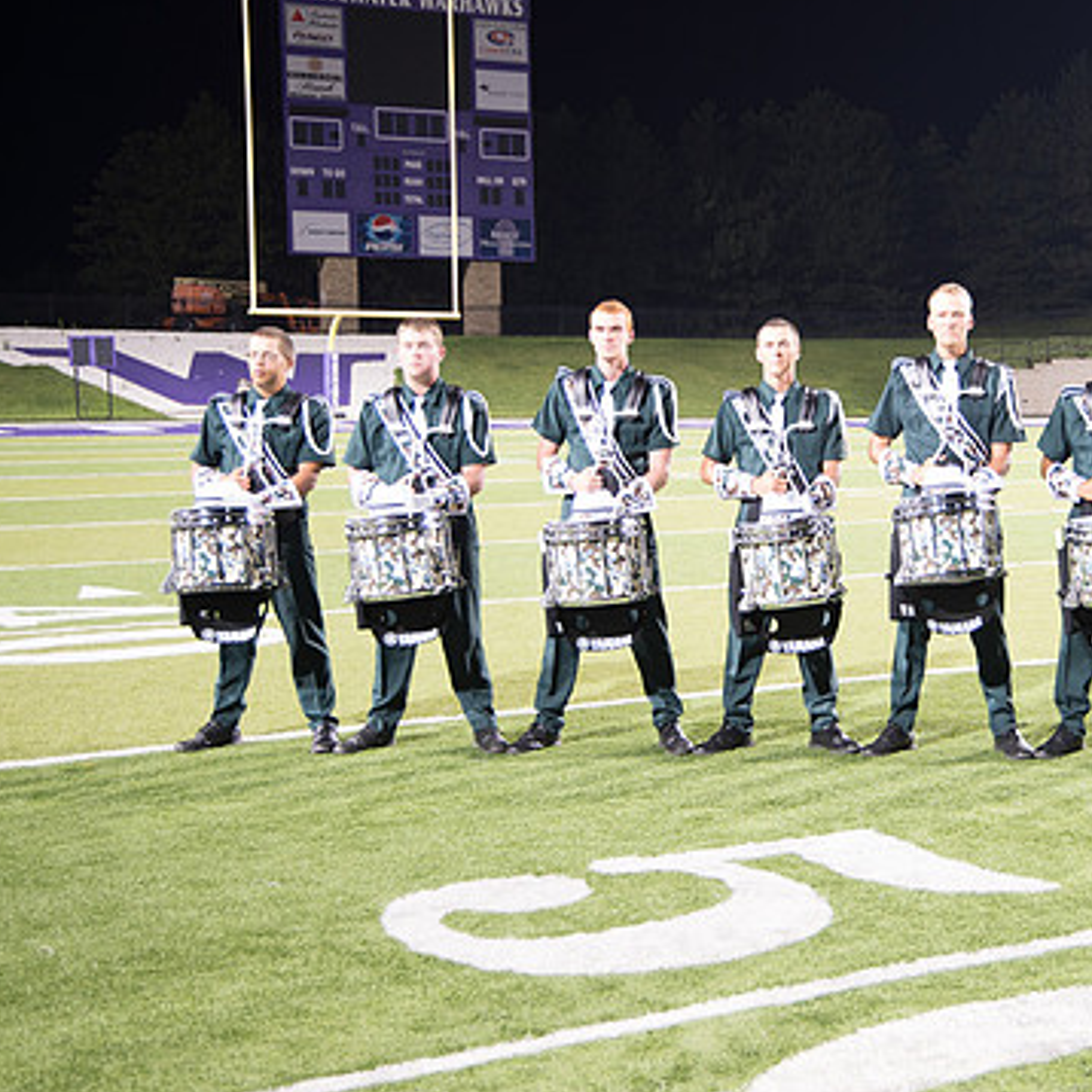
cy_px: 564
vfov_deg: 27.7
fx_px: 2213
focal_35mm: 62
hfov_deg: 27.2
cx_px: 860
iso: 1000
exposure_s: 1/20
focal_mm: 45
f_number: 5
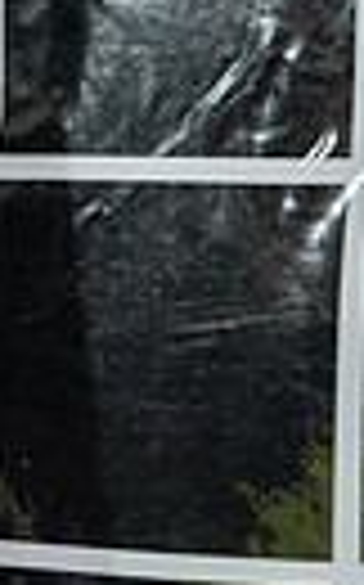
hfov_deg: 4.5
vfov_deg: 7.6
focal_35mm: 277
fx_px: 4406
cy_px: 268
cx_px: -908
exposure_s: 1/200
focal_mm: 59
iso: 1600
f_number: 5.6
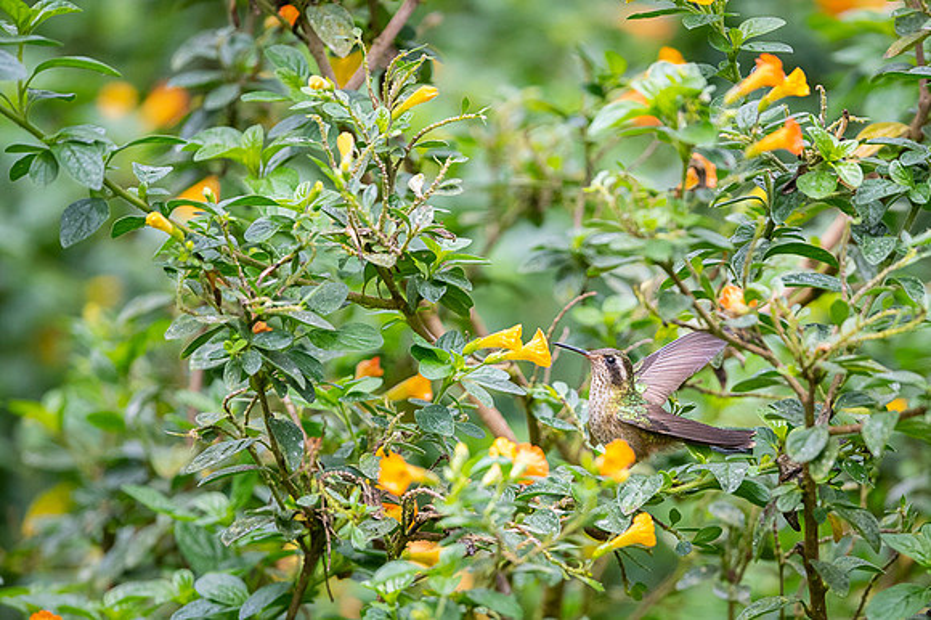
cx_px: 576
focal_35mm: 749
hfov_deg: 2.8
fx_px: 19359
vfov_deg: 1.8
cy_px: 450
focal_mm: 500
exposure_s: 1/2500
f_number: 4
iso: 1600
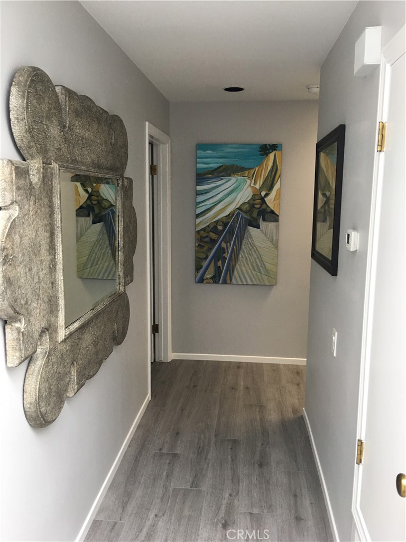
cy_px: 271
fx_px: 454
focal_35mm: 29
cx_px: 203
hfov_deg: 48.2
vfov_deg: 61.7
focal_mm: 4.15
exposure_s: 1/15
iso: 40
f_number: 2.2
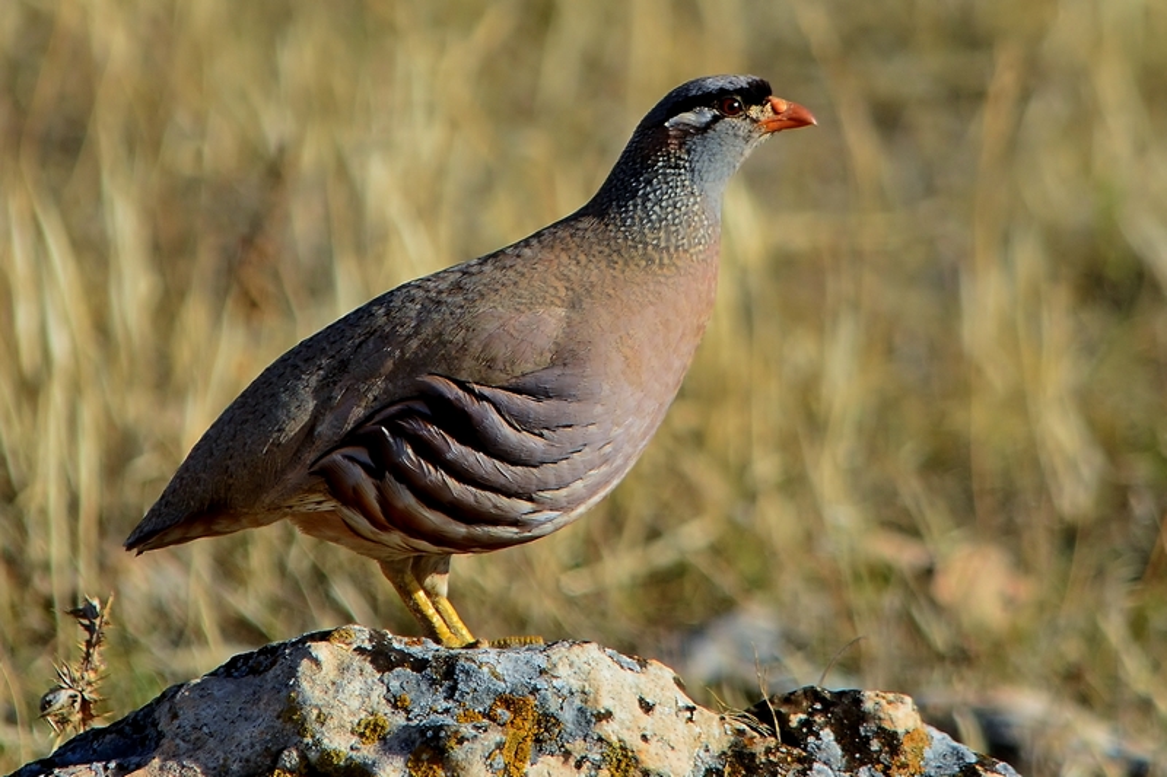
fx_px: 24306
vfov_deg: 1.8
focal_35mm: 750
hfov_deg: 2.8
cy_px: 388
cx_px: 584
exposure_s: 1/640
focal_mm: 500
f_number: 8
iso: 200
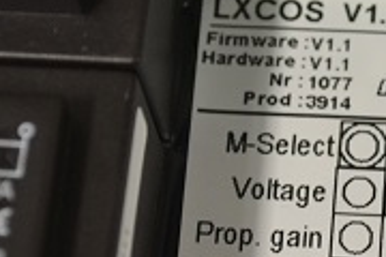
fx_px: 2144
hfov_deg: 10.2
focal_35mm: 200
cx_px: 380
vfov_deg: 6.9
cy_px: 208
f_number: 5.3
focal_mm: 40
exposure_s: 1/15
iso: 900
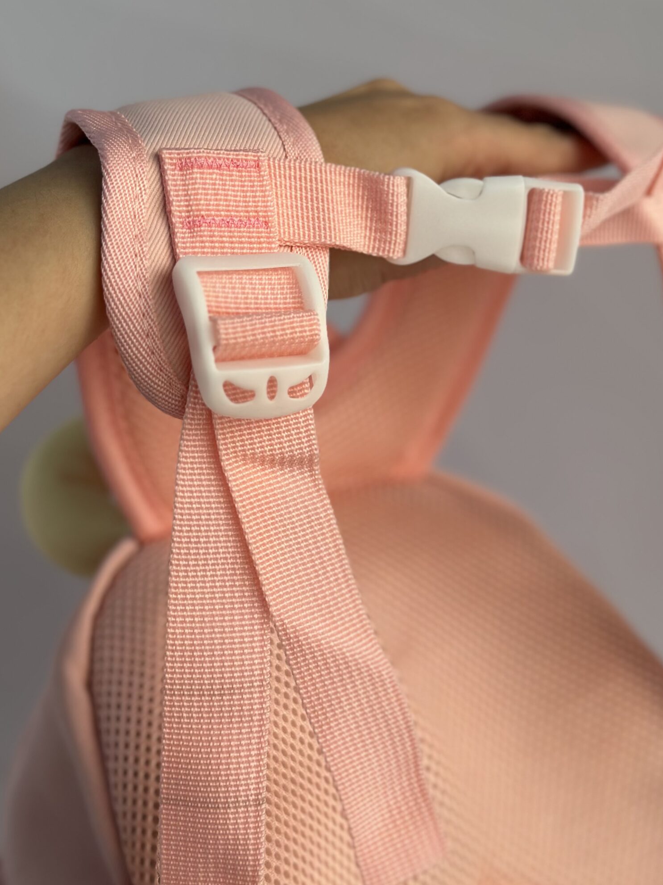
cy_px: 413
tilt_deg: -17.1
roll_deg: +0.0
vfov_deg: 31.2
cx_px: 414
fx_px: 1584
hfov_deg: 23.6
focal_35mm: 62
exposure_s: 1/332
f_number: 1.78
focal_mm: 6.86
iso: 80
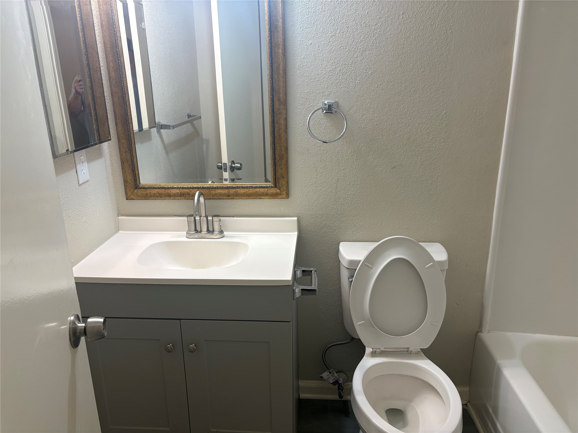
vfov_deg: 53.1
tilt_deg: -18.2
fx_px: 434
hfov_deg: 67.3
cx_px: 289
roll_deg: +0.6
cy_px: 216
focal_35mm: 26
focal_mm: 5.96
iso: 80
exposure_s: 1/60
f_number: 1.6
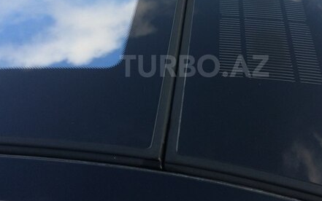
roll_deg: +10.5
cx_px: 194
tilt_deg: -38.5
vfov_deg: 27.8
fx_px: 404
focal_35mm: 46
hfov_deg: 43.2
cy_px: 66
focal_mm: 4.15
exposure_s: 1/328
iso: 32
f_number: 2.2
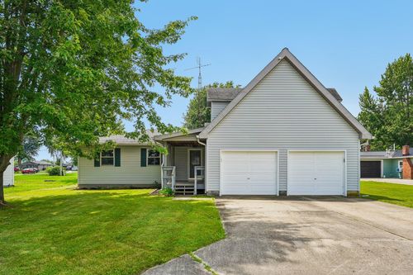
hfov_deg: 74.9
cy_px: 138
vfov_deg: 54.1
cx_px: 206
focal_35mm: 24
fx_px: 269
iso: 100
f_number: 8
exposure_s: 1/320
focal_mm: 23.5
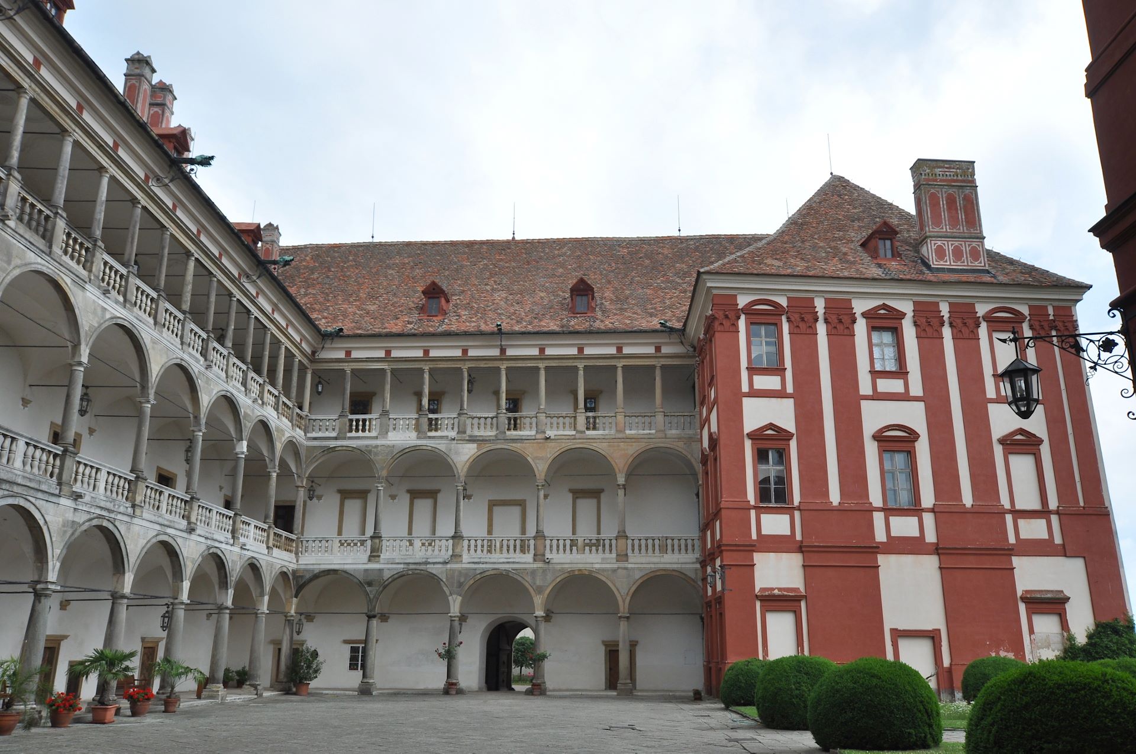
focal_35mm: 30
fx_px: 945
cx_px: 568
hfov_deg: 62.0
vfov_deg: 43.5
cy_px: 377
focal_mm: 20
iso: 320
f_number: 9
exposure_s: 1/320
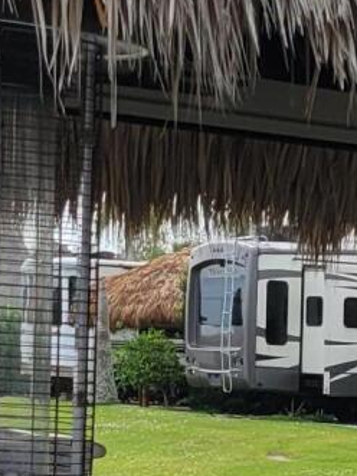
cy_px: 685
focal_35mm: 157
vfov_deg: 12.1
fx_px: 2160
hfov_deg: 9.1
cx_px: 609
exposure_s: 1/1433
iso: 40
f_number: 1.8
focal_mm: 5.4
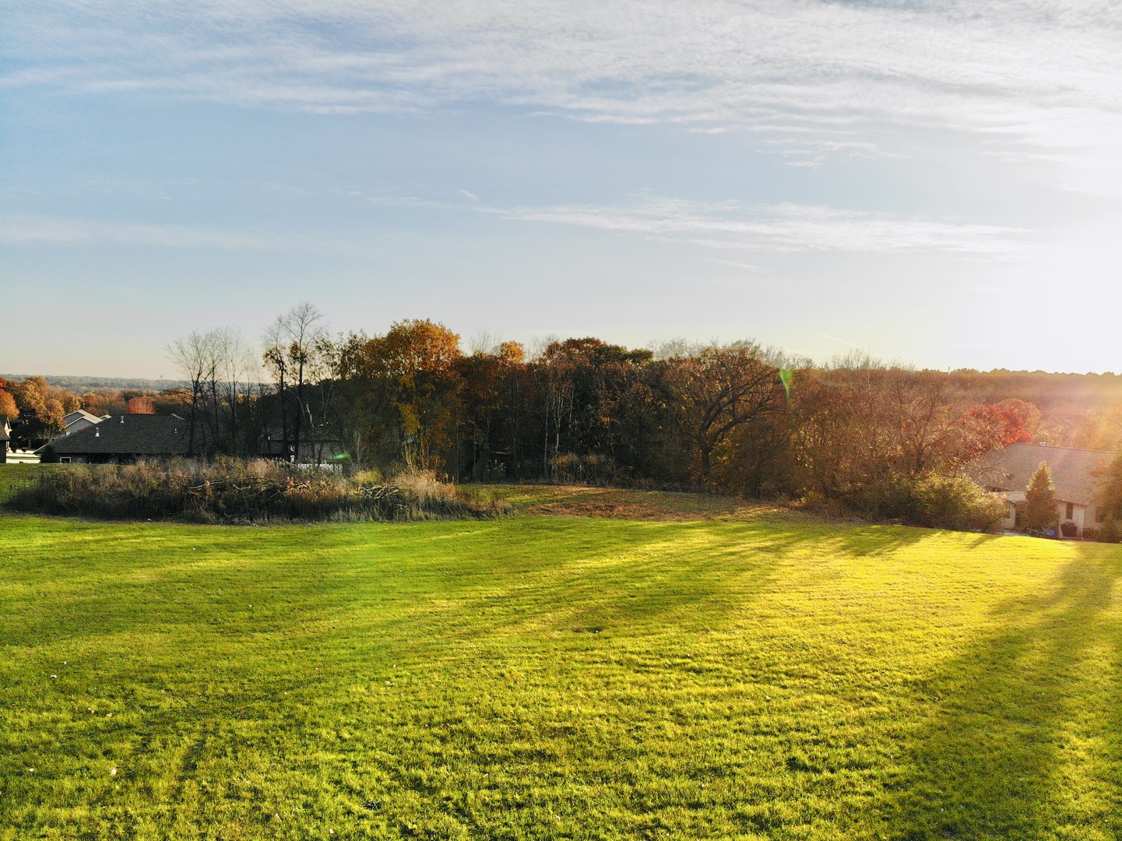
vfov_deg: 56.8
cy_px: 420
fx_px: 778
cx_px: 561
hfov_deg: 71.6
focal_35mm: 24
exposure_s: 1/1123
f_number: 2.8
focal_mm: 4.5
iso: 100
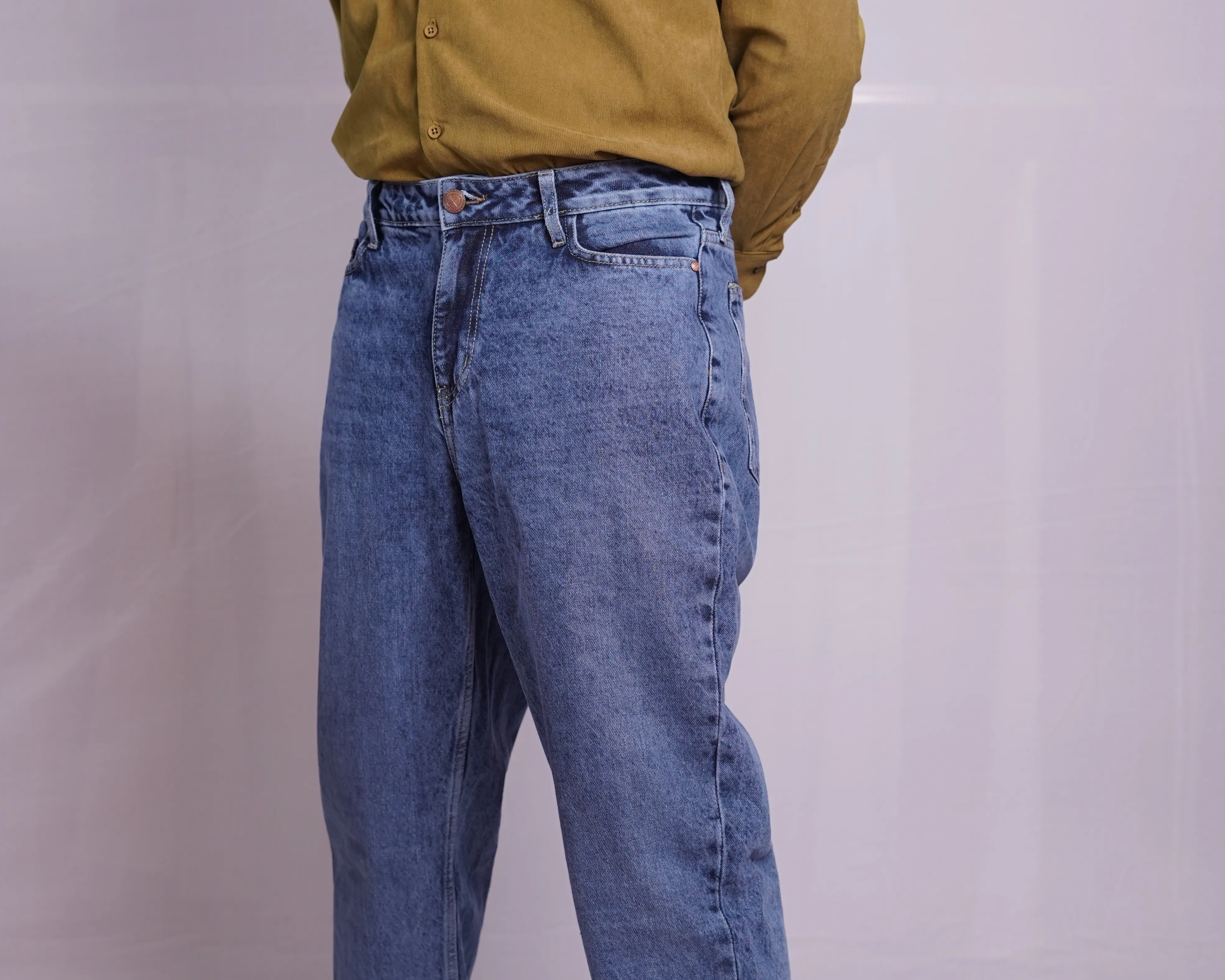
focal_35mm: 71
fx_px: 2574
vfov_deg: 21.5
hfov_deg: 26.8
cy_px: 543
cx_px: 615
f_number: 3.5
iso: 640
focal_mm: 50
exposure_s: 1/100
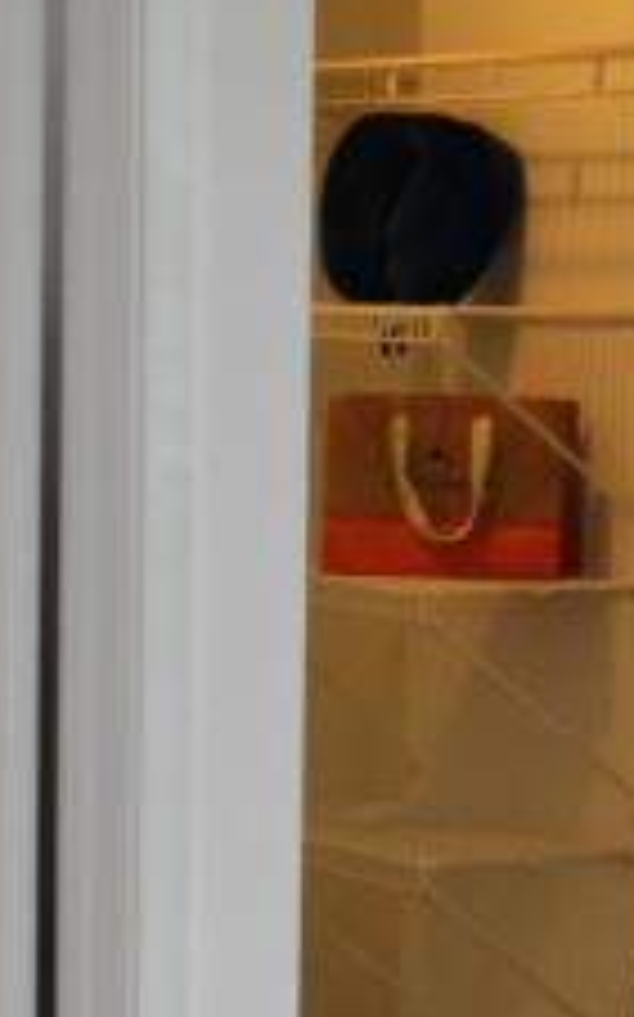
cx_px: 344
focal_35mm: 172
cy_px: 878
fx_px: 4761
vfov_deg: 12.1
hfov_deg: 7.6
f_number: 4
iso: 640
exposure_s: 1/60
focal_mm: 22
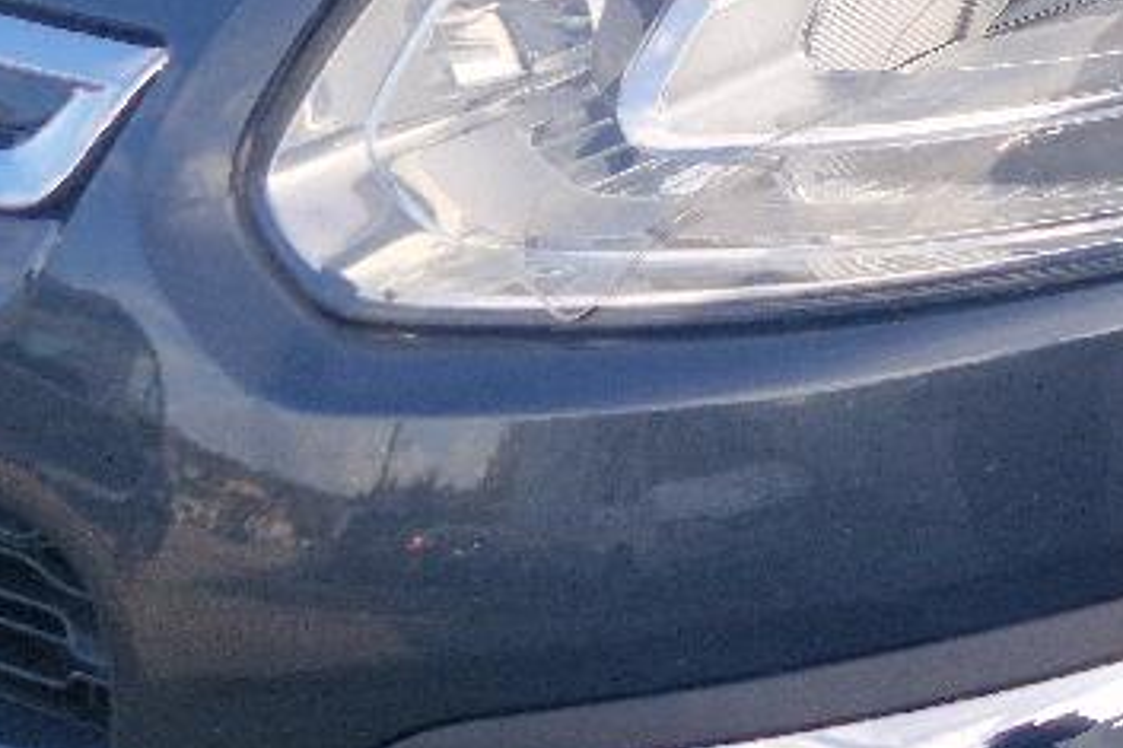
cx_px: 1683
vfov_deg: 10.8
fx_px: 3804
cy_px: -379
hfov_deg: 15.5
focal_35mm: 122
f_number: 1.8
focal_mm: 5.4
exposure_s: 1/476
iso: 50
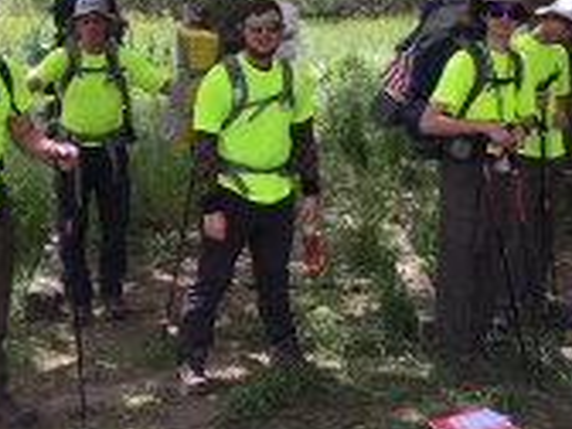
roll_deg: +0.5
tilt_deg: -8.5
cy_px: 143
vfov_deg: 23.2
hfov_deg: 30.7
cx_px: 252
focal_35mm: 63
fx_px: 1041
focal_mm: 4.15
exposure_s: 1/363
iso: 25
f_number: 2.2
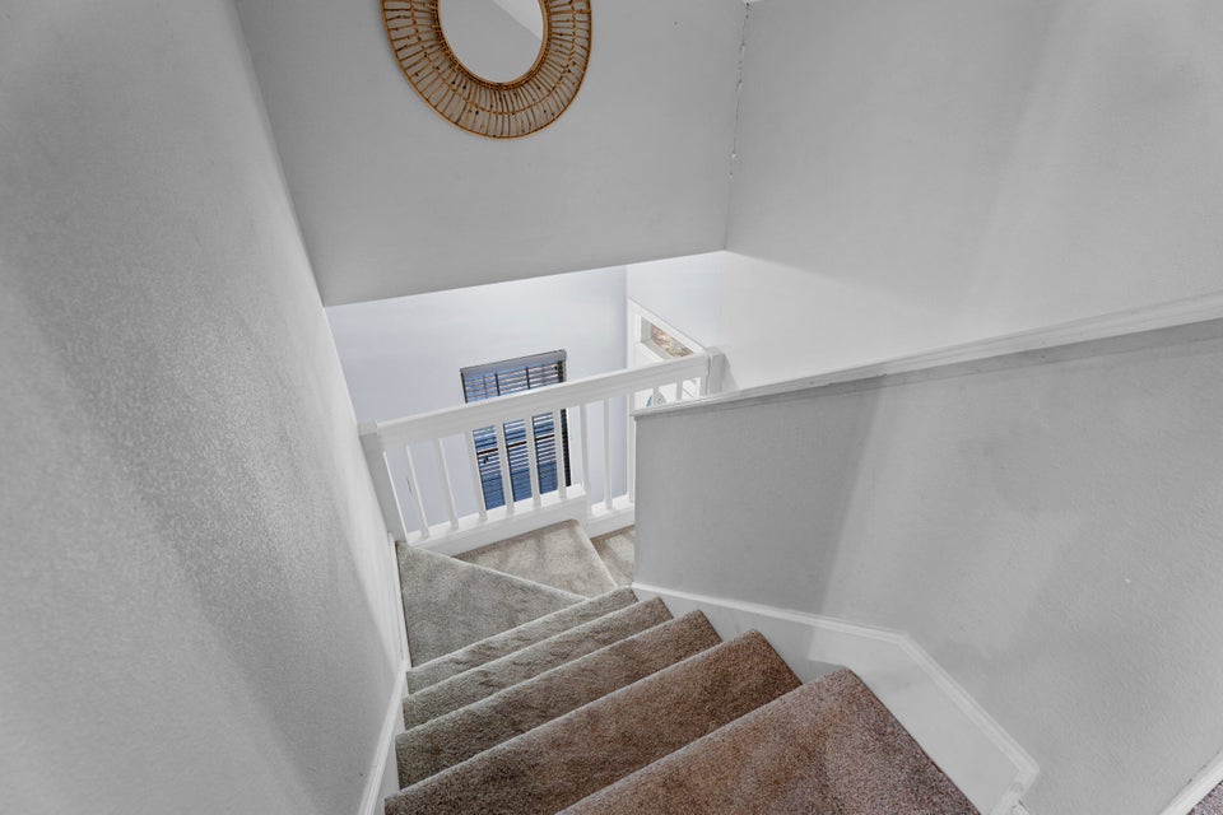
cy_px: 408
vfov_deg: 73.7
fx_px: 544
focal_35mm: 16
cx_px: 612
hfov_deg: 96.7
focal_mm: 16
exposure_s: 1.3
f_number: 8
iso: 200
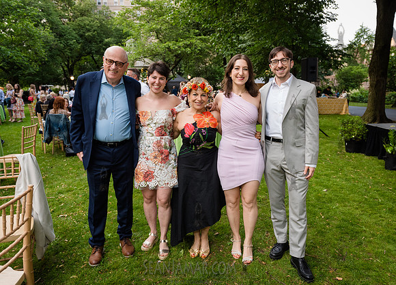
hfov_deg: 67.0
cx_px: 202
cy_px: 136
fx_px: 299
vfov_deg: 50.9
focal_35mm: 27
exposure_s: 1/250
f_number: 3.5
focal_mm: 24
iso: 1000
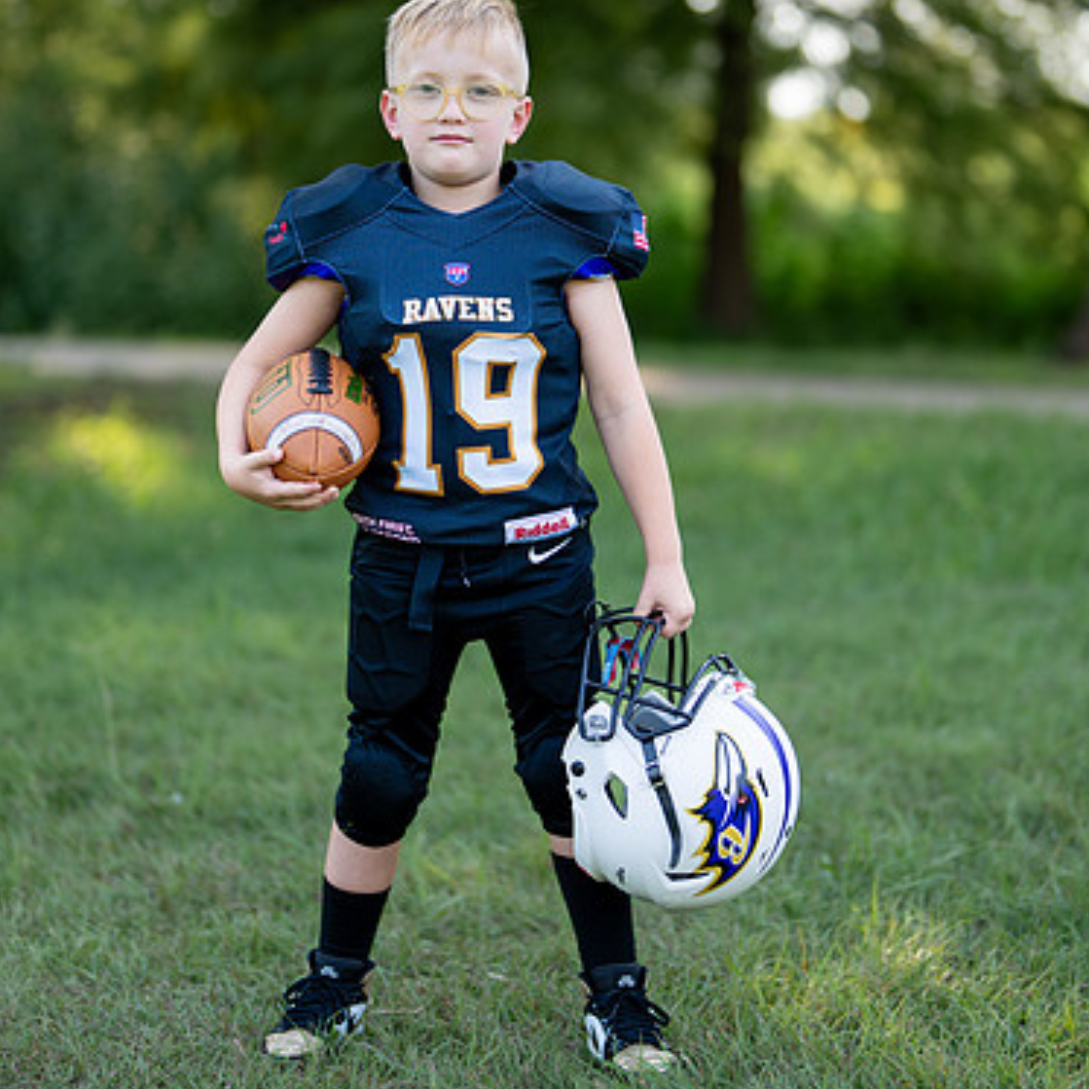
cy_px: 406
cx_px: 521
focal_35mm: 87
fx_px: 3097
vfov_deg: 19.9
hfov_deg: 19.9
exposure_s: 1/1250
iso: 100
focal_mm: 50
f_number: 1.2
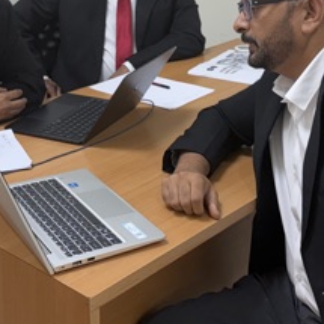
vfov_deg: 24.4
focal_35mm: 69
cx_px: 128
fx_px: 731
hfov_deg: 25.0
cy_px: 43
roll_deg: -0.1
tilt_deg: -13.8
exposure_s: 1/100
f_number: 1.78
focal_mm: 6.76
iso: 200
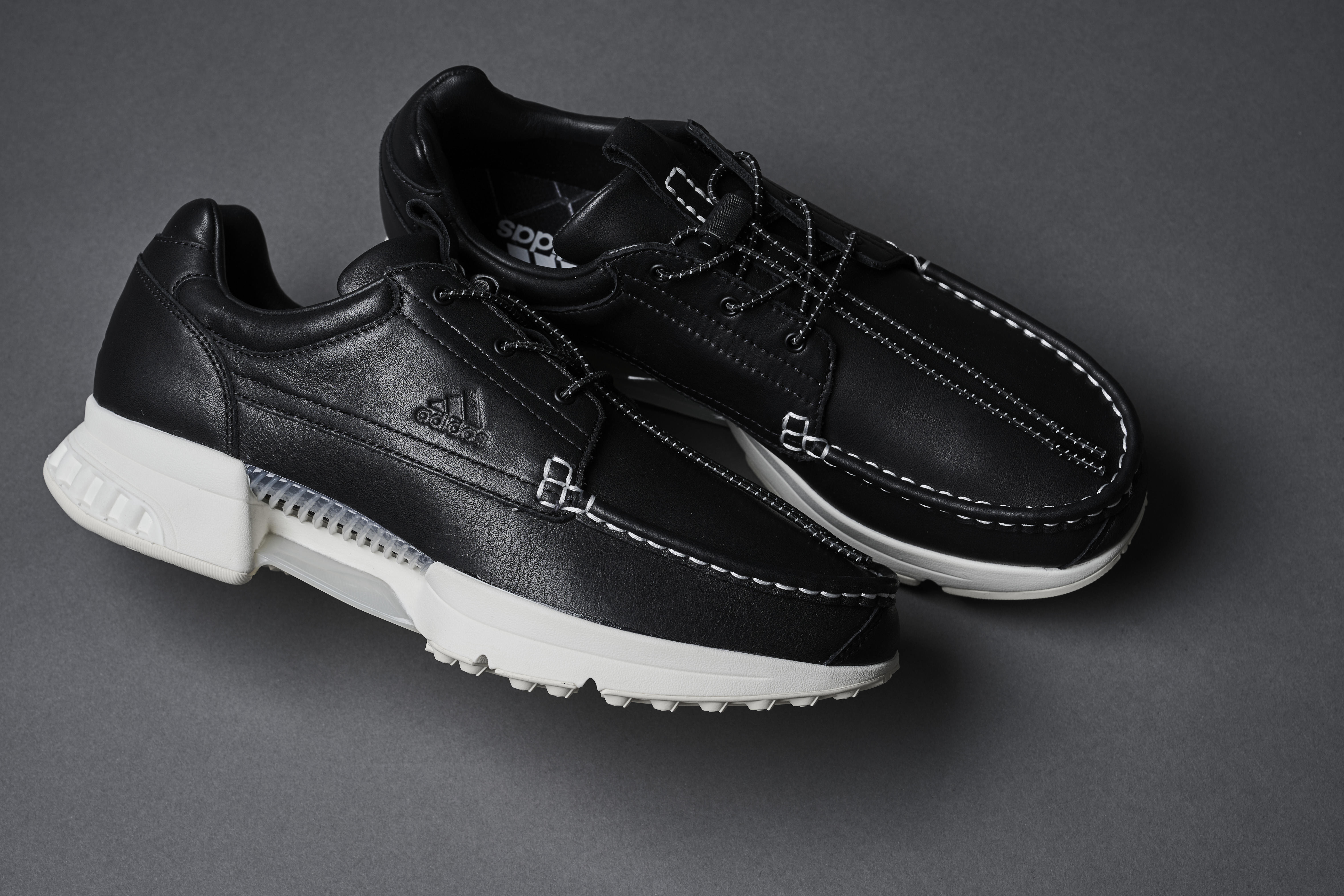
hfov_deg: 28.8
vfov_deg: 19.5
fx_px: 2613
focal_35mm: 70
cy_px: 448
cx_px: 672
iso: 100
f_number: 10
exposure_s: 1/125
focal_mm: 70
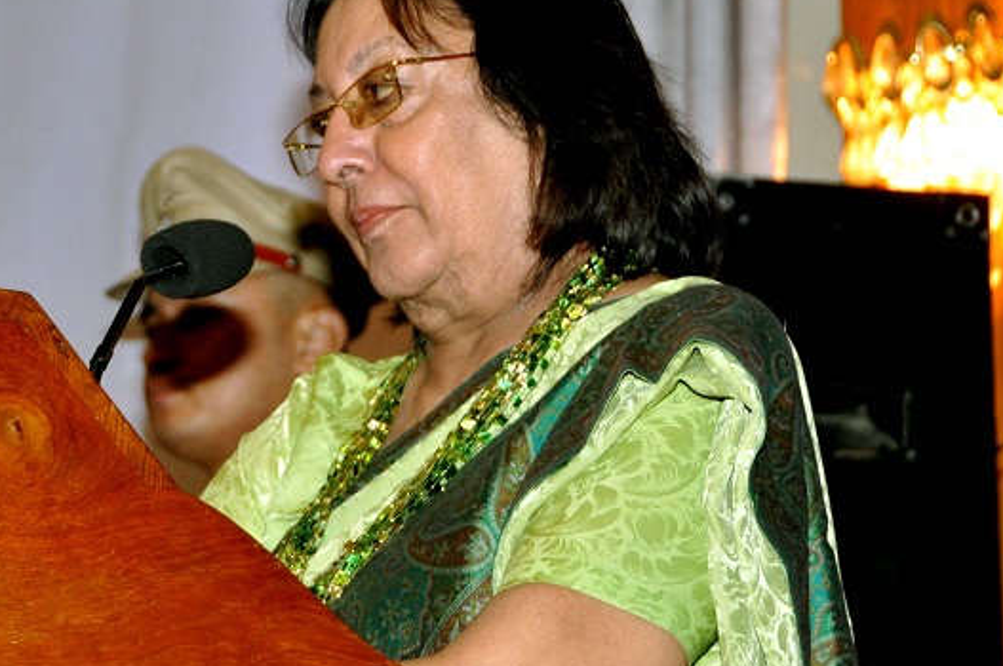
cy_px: 332
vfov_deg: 7.4
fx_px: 5146
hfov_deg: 11.1
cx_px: 182
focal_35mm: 185
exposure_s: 1/60
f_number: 5
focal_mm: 65
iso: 800
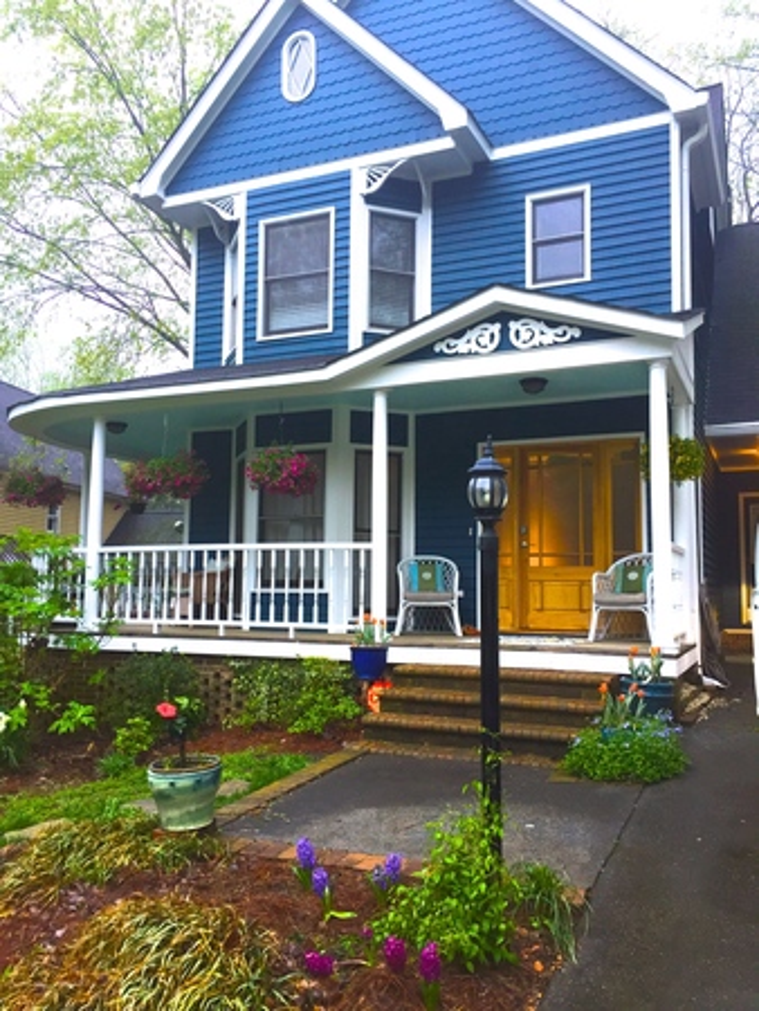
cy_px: 506
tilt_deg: +6.2
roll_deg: -0.4
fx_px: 847
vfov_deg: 61.6
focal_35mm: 29
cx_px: 380
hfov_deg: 48.3
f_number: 2.2
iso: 50
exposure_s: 1/30
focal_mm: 4.15
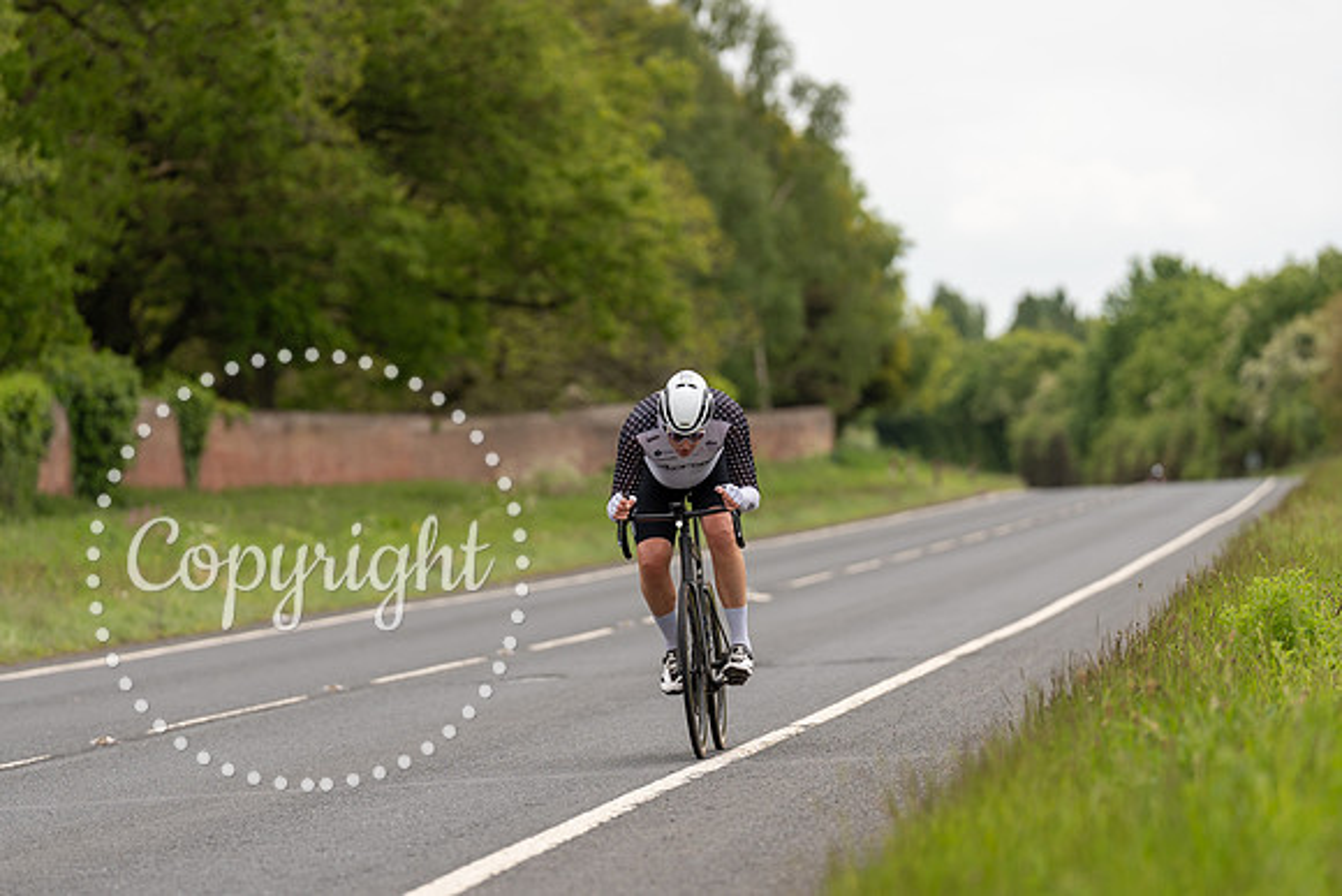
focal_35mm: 205
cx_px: 671
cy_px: 448
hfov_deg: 10.0
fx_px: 7643
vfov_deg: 6.7
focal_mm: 200
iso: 200
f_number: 3.5
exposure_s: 1/1000
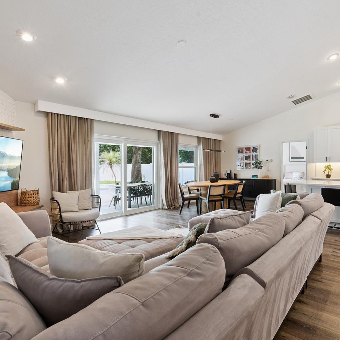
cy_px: 165
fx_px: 241
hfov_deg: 70.3
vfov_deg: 70.5
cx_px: 189
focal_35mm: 22
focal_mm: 16.5
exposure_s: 1/10
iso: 640
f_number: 10
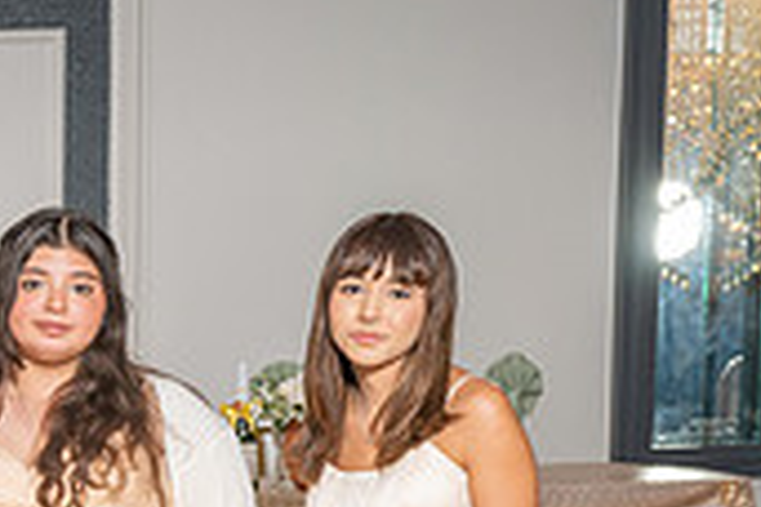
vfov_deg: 11.4
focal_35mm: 116
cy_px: 744
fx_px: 2452
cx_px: -363
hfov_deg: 16.2
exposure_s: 1/200
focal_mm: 31
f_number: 6.3
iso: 200
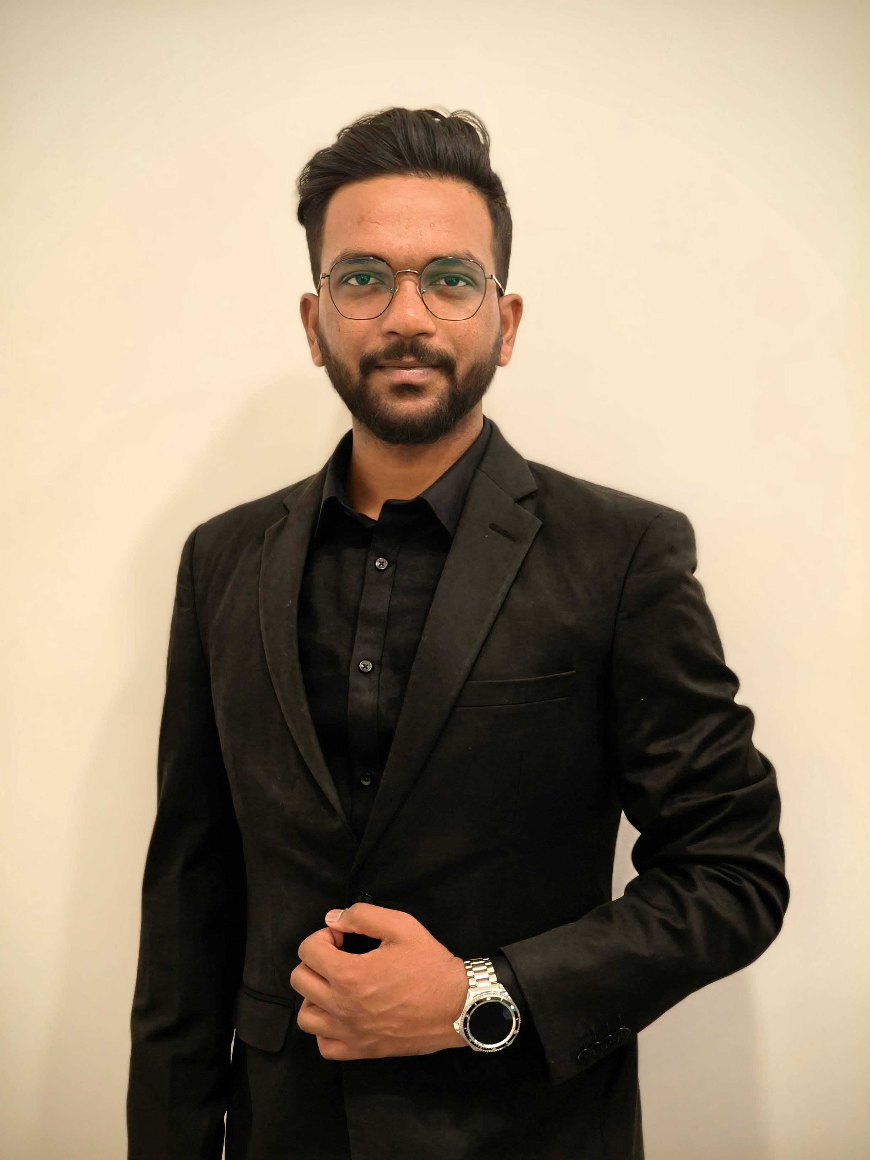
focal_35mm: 47
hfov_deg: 30.9
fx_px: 1575
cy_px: 580
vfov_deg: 40.4
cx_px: 435
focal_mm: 7.08
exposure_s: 1/25
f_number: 4.5
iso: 1000
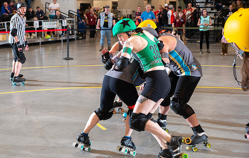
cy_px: 58
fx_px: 383
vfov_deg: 23.3
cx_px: 99
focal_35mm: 56
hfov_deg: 35.9
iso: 640
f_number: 5.6
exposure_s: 1/160
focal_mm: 46
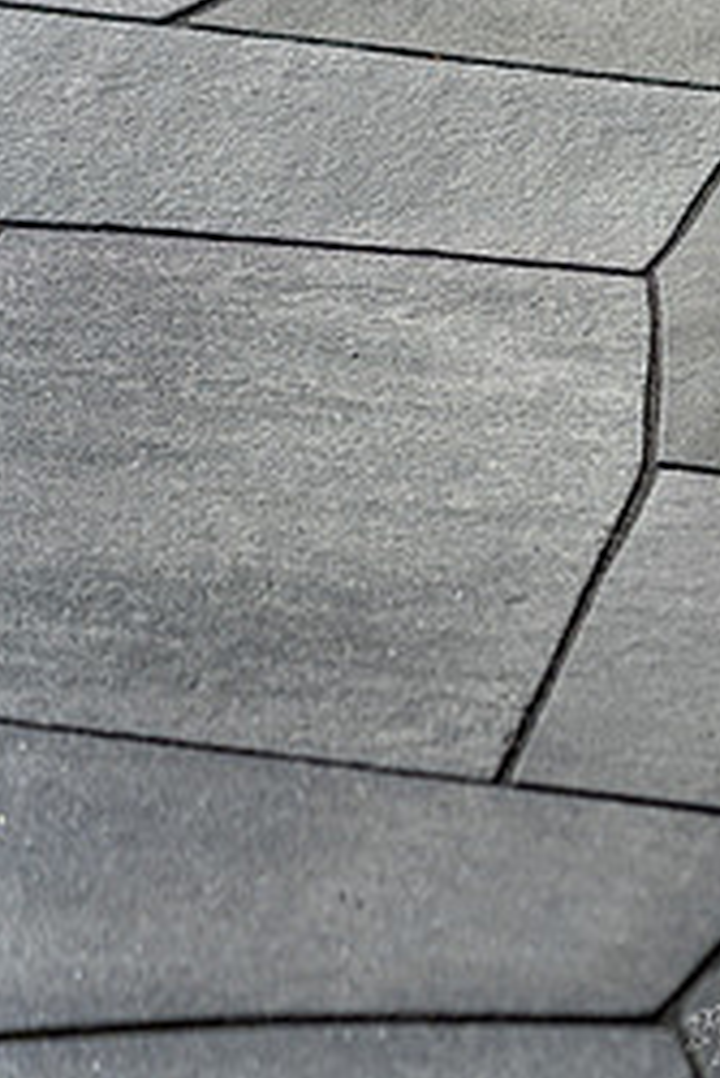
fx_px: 4583
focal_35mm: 153
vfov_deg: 13.4
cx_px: 591
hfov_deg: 9.0
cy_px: 259
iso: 125
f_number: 2.5
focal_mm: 85
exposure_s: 1/8000
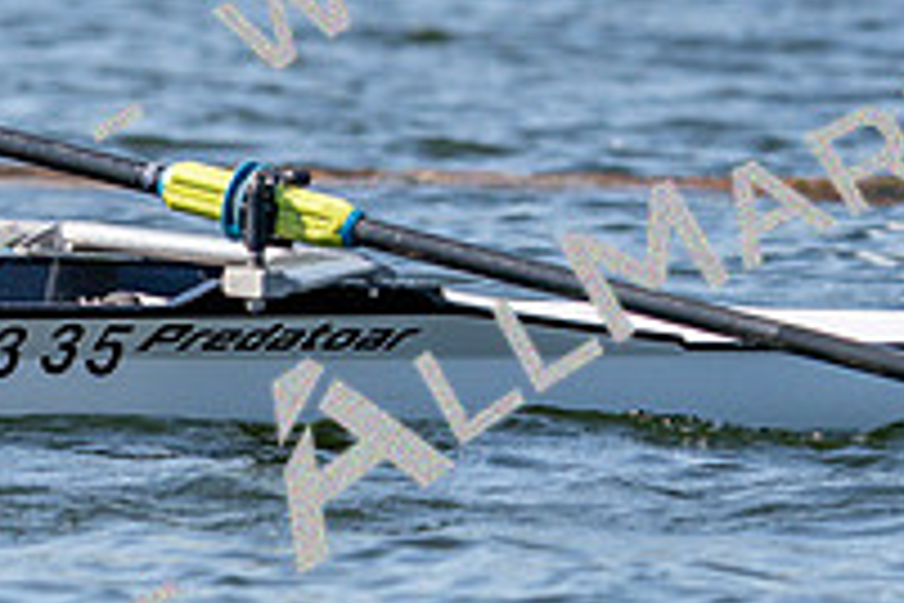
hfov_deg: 2.6
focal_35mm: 793
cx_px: -112
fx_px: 19912
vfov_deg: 1.7
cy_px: 146
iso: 320
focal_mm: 275
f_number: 5.6
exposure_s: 1/1600
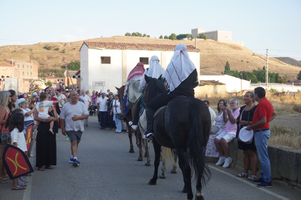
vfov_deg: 26.5
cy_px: 100
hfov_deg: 38.9
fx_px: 426
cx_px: 150
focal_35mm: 51
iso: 100
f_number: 5
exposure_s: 1/160
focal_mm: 34
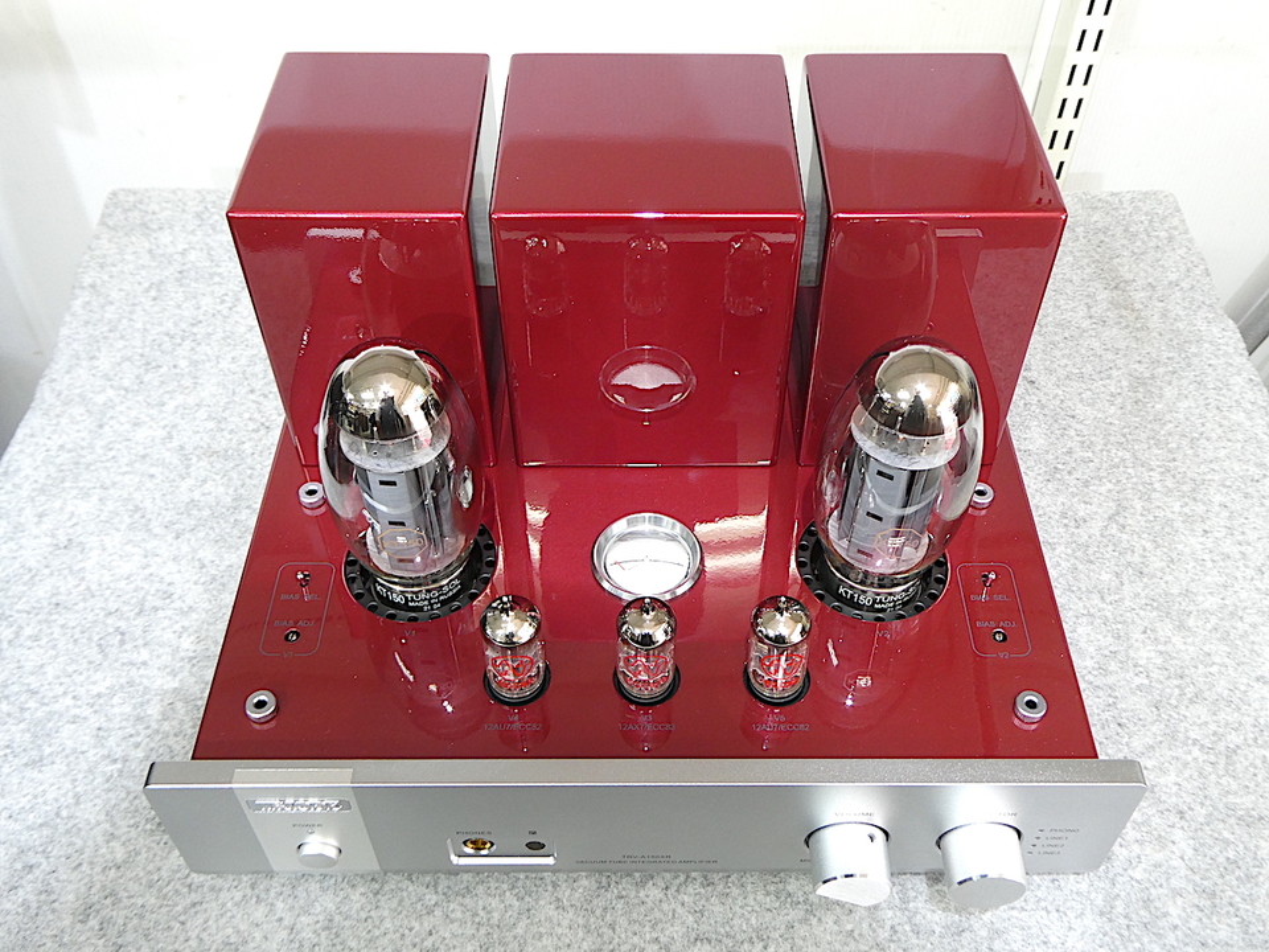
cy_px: 476
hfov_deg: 55.4
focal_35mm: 33
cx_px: 634
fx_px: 1210
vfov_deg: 42.9
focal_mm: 5.8
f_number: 3.6
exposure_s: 1/8
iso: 200
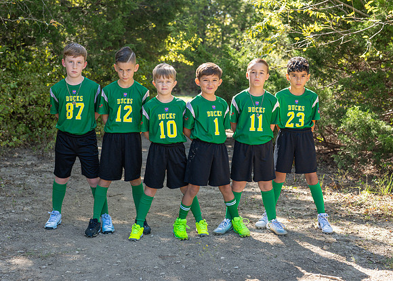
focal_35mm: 61
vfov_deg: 23.2
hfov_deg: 32.1
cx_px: 195
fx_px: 684
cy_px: 135
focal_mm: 50
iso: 125
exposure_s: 1/320
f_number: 3.2
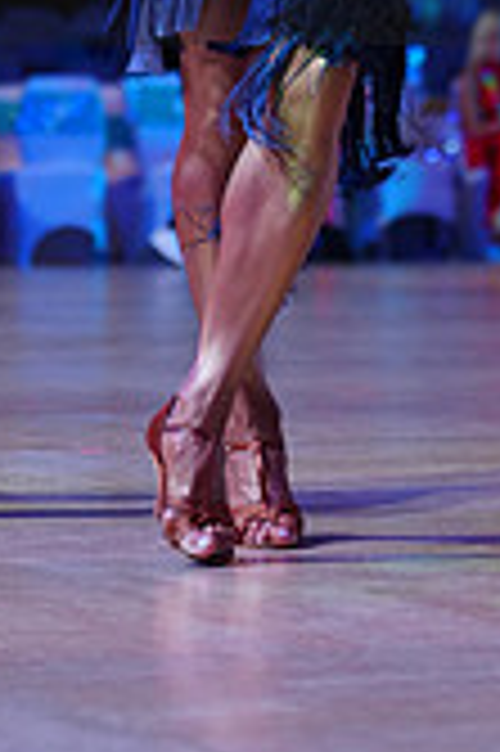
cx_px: 268
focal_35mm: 243
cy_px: -104
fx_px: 5073
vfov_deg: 8.4
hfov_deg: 5.6
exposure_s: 1/400
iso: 1600
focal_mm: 70
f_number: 2.8
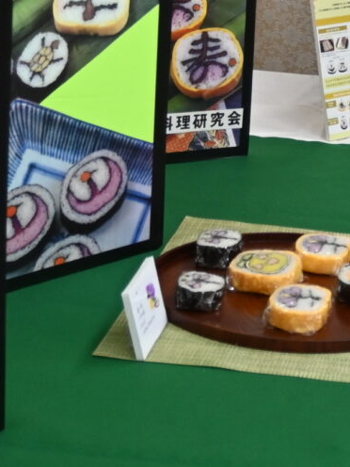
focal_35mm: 141
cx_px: 521
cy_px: 107
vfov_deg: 13.9
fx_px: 1907
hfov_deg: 10.2
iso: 560
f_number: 3.8
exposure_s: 1/125
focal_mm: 19
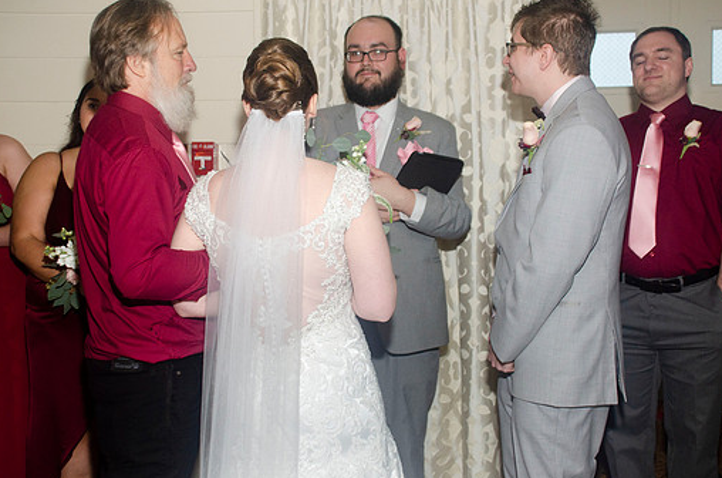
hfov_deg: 41.2
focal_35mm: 48
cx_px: 370
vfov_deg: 27.9
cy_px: 212
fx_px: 960
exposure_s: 1/80
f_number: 4
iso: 400
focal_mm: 28
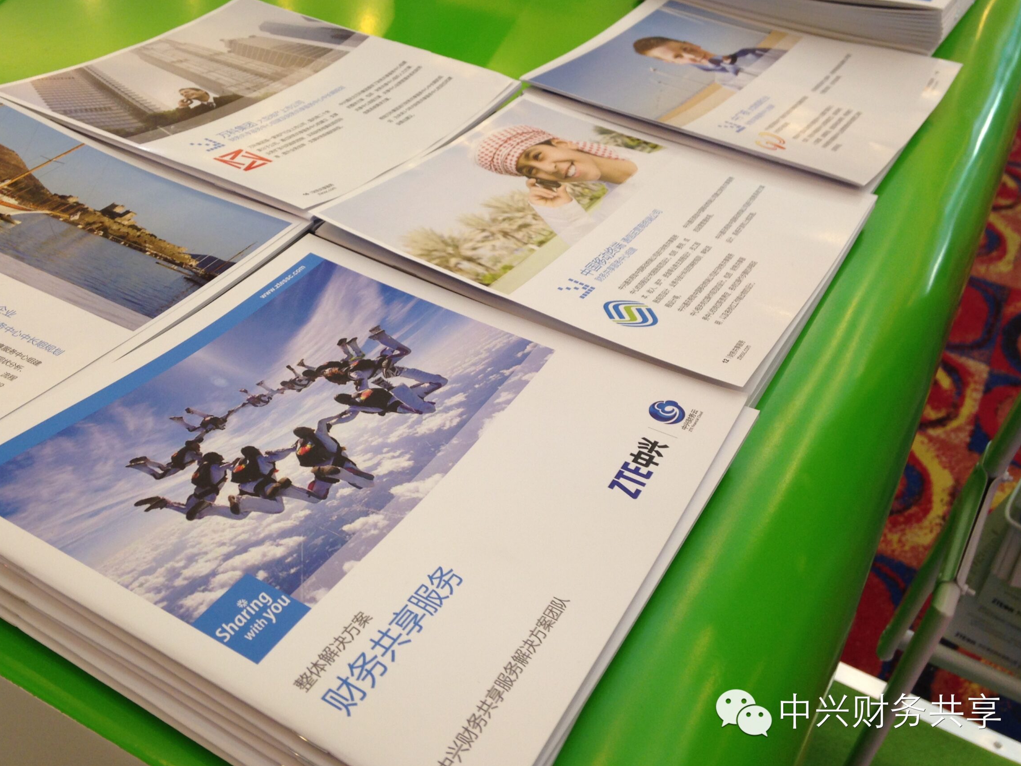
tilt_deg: -37.9
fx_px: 1091
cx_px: 467
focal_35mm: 37
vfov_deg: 38.6
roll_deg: -3.0
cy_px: 342
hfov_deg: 50.1
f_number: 2.4
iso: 50
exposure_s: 1/24
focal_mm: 4.12
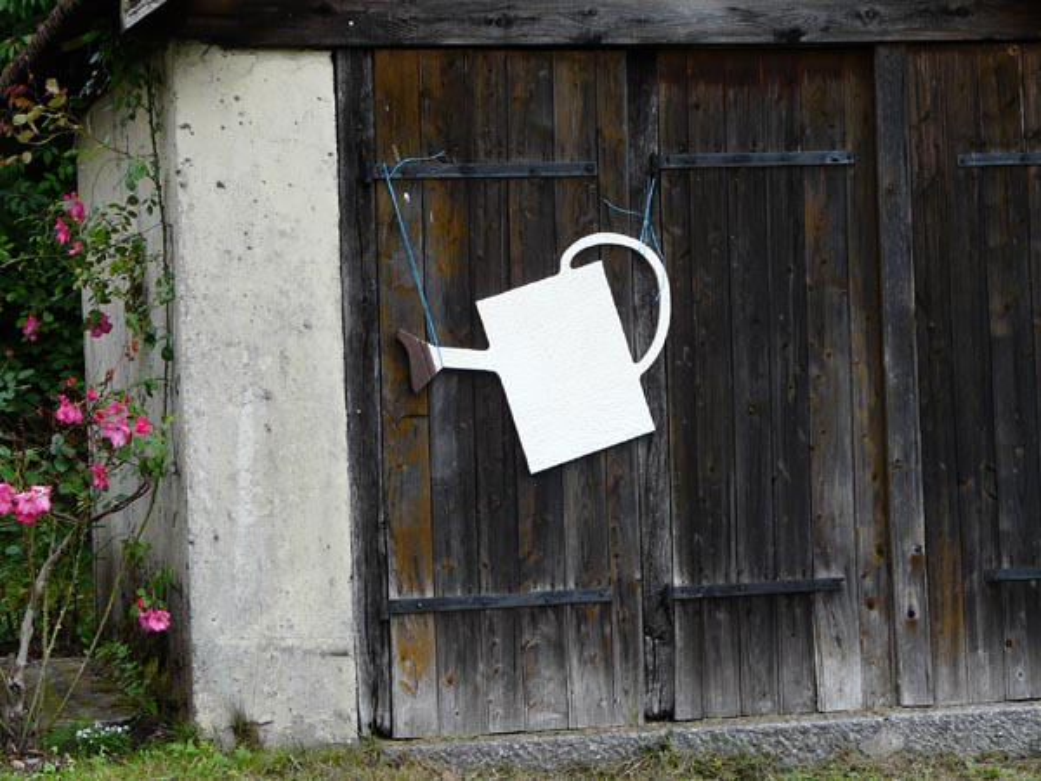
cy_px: 390
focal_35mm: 97
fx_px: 2917
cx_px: 520
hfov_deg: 20.2
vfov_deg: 15.2
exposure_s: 1/250
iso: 100
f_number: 4
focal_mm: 10
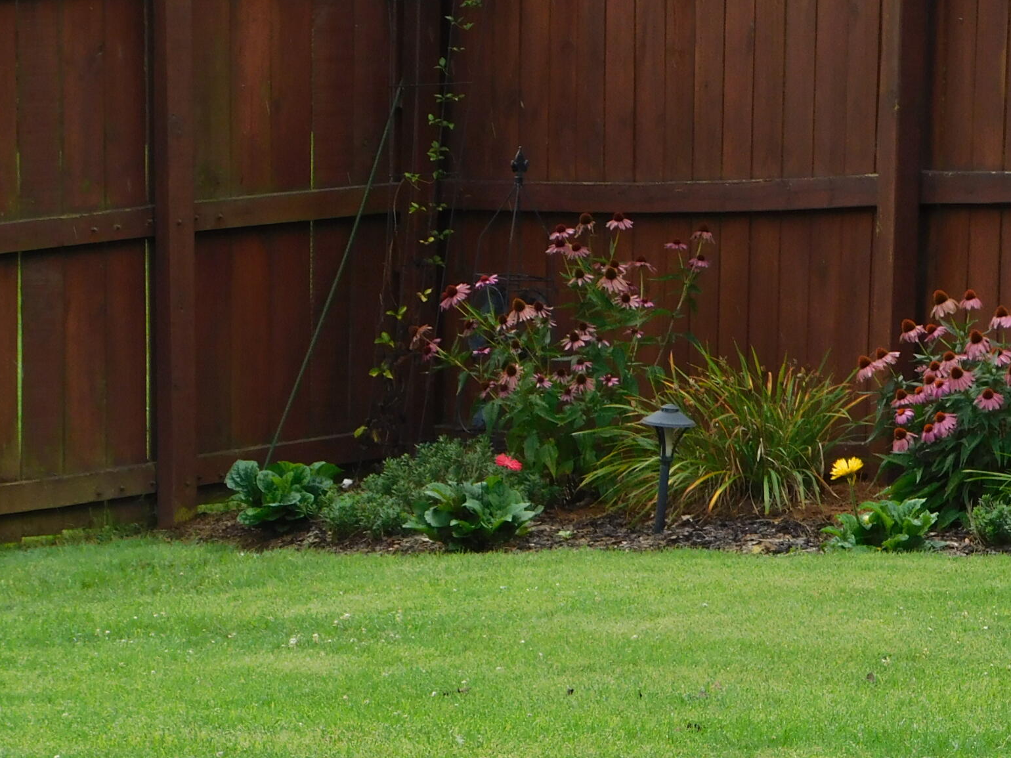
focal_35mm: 224
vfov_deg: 6.6
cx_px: 758
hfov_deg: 8.8
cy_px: 494
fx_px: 6542
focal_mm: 20.3
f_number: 4.8
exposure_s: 1/320
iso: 125
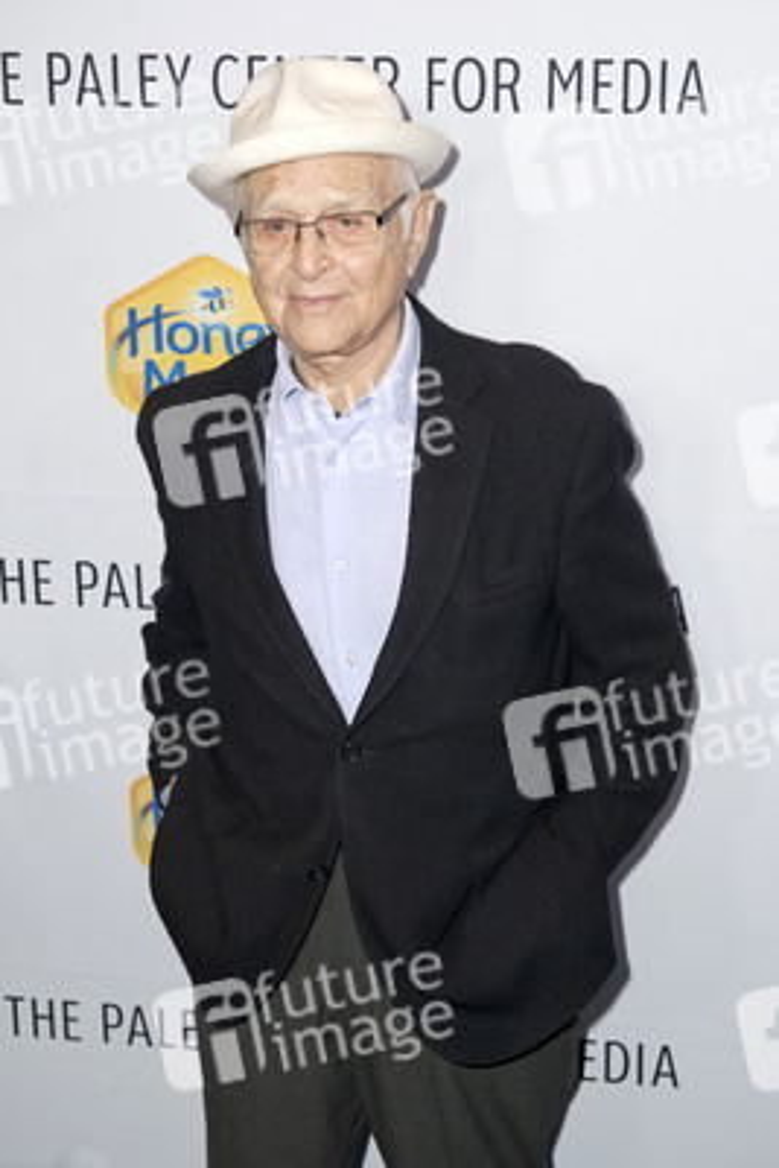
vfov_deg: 36.2
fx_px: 1784
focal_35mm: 55
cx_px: 390
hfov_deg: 24.6
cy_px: 584
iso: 500
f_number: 4.5
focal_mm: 55
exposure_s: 1/400
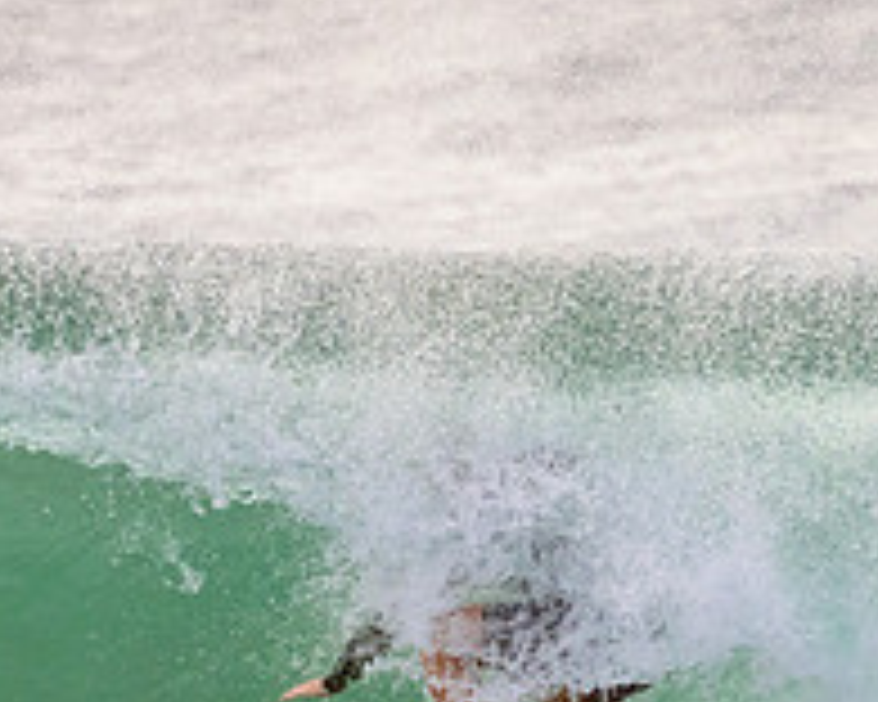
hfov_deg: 1.2
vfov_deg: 0.9
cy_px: 788
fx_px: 43578
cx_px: 419
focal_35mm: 1677
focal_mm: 400
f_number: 5.6
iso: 560
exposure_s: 1/2500
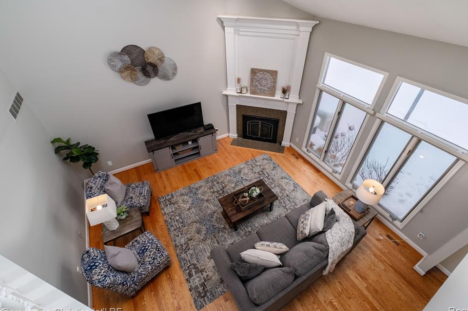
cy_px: 153
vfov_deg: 73.7
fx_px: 208
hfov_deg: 96.6
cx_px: 248
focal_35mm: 16
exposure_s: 1/250
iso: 640
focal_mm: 10
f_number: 6.4
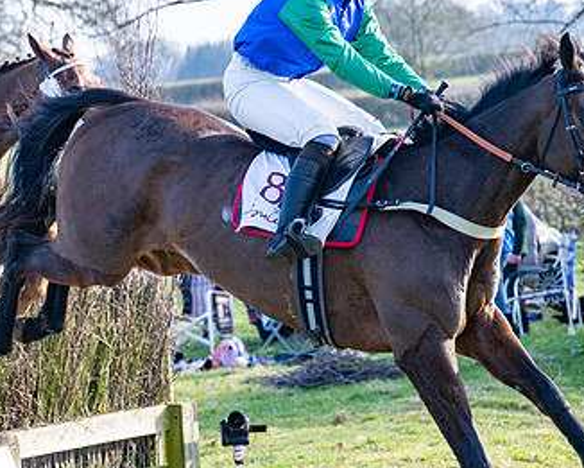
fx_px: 3562
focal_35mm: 206
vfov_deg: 7.5
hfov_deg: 9.4
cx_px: 352
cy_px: 273
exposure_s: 1/1000
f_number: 4
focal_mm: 70
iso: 160
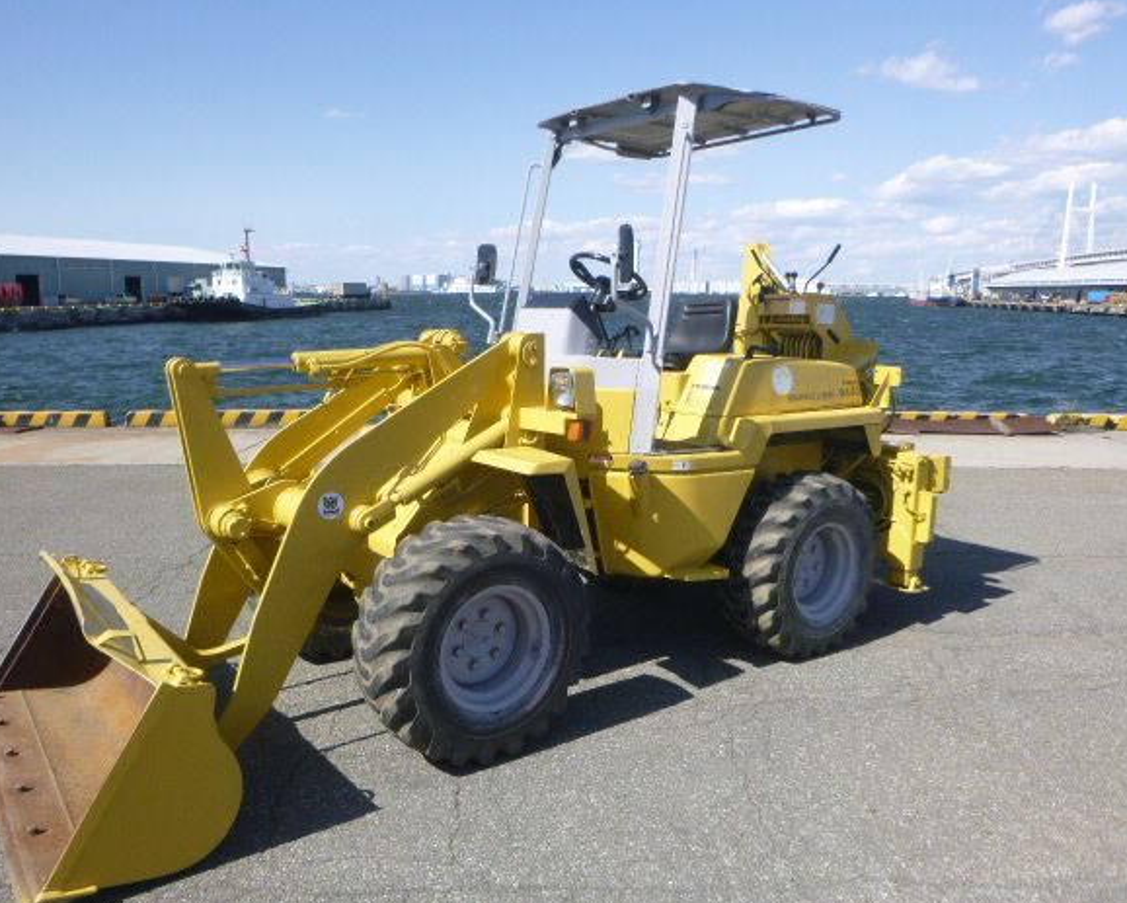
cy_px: 462
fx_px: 901
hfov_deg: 64.0
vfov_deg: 53.2
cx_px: 521
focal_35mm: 27
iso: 100
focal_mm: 4.5
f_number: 3.9
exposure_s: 1/500
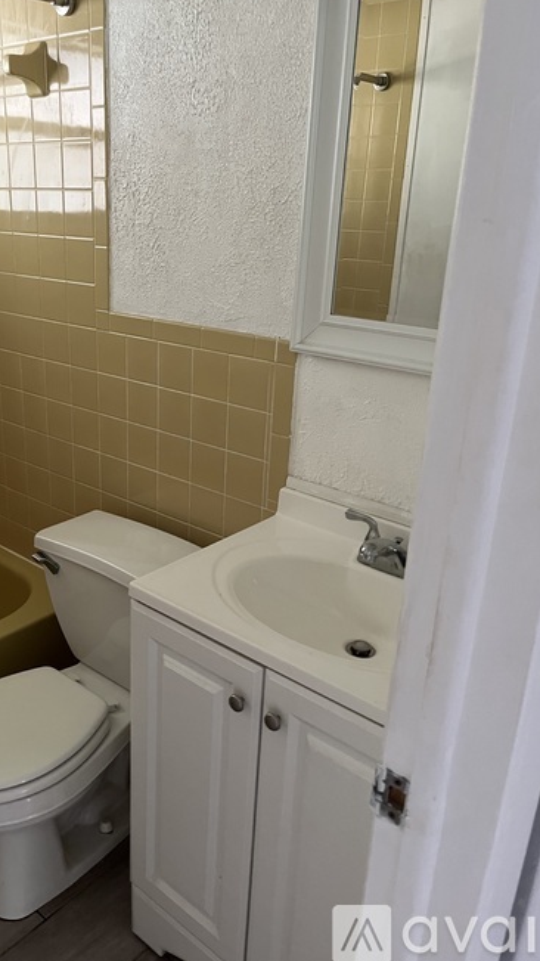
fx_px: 738
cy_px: 472
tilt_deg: -20.0
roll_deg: -2.9
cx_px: 202
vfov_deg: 66.1
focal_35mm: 29
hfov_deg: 39.9
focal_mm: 5.1
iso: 320
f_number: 1.6
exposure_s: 1/60
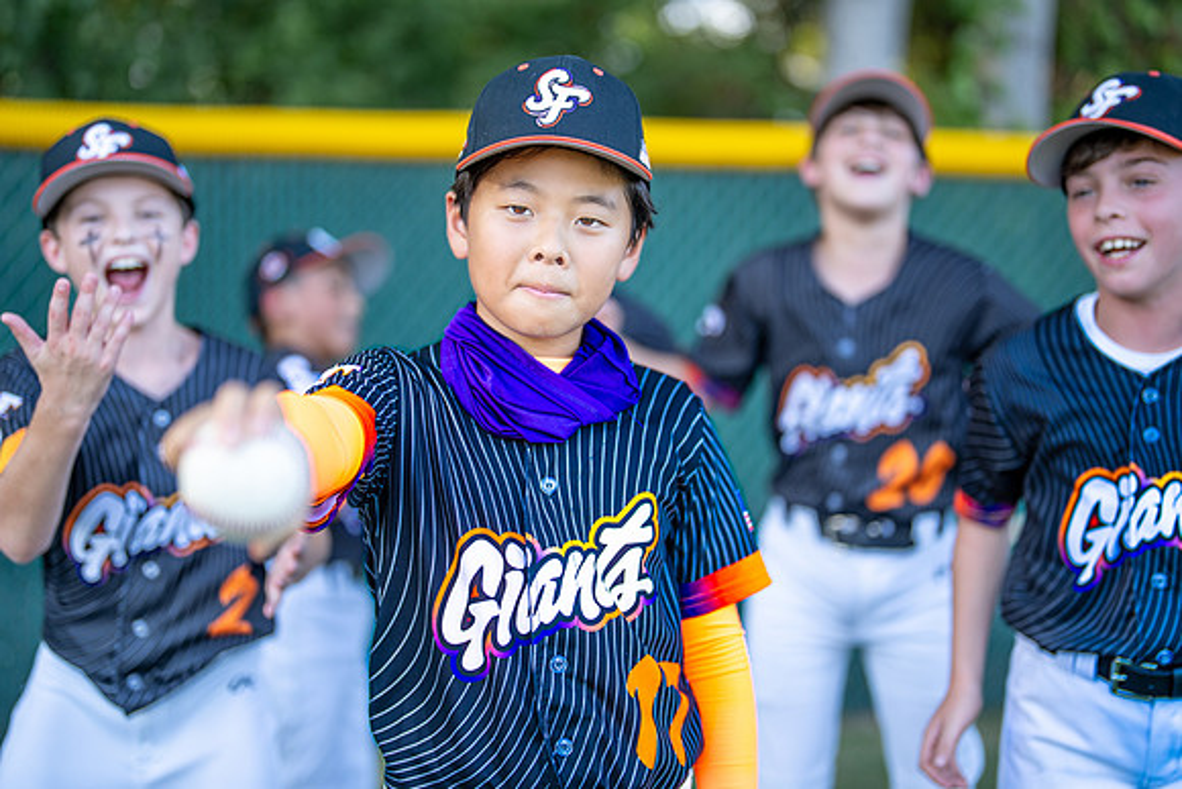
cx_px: 591
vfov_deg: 26.9
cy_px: 394
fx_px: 1648
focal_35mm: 50
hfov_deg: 39.5
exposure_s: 1/1000
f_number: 1.2
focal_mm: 50
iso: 125
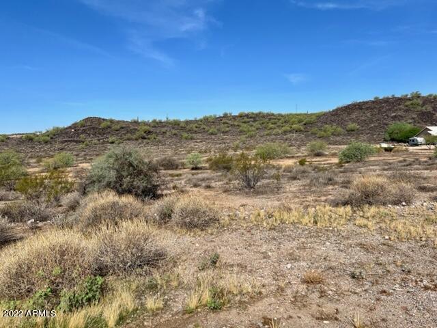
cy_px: 164
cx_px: 218
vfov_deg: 53.1
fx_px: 328
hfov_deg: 67.3
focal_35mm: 26
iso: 50
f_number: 1.5
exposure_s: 1/5076
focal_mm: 5.7
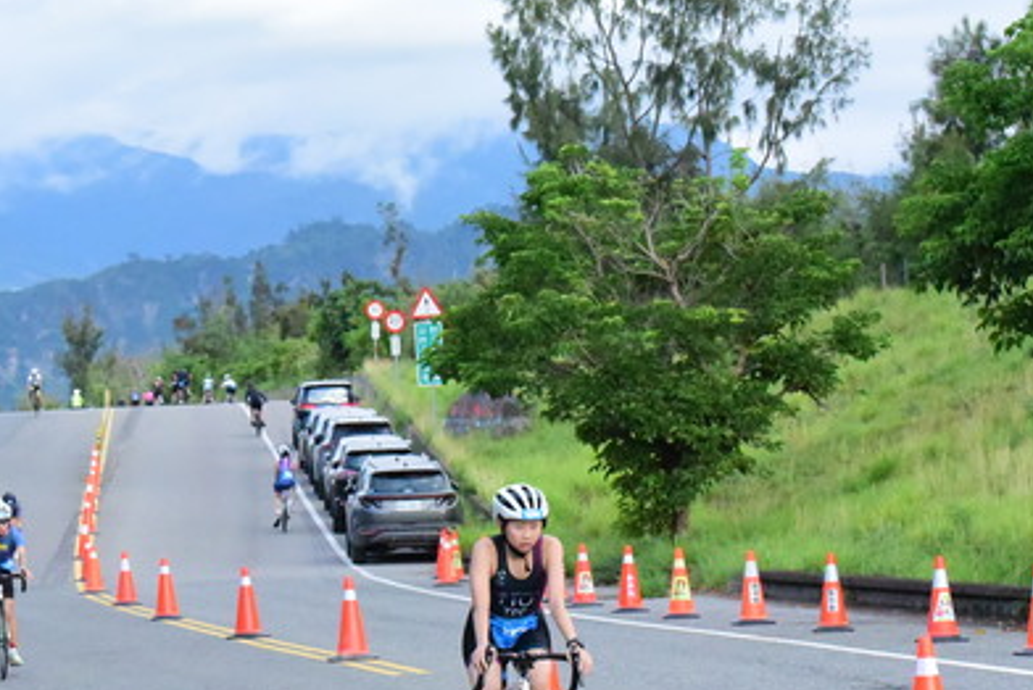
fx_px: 5140
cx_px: 474
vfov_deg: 7.7
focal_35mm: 179
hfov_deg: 11.5
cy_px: 549
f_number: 13
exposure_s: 1/2500
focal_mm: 90
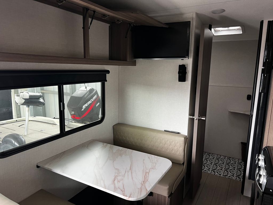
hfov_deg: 67.3
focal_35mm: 26
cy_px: 102
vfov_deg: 53.1
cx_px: 136
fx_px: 205
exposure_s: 1/60
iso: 160
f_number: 1.5
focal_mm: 5.7
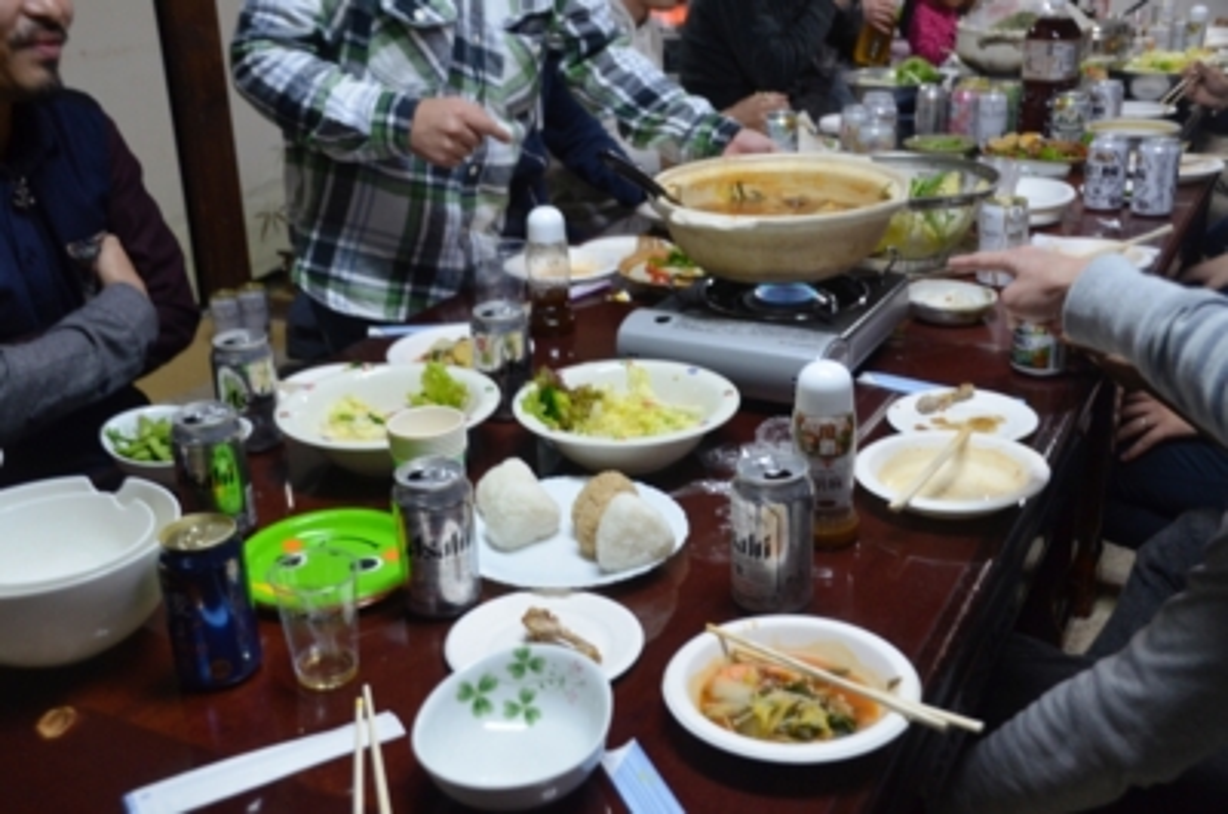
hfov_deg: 51.4
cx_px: 614
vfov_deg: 35.3
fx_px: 1277
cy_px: 407
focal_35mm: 38
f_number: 4
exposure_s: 1/50
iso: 800
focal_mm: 25
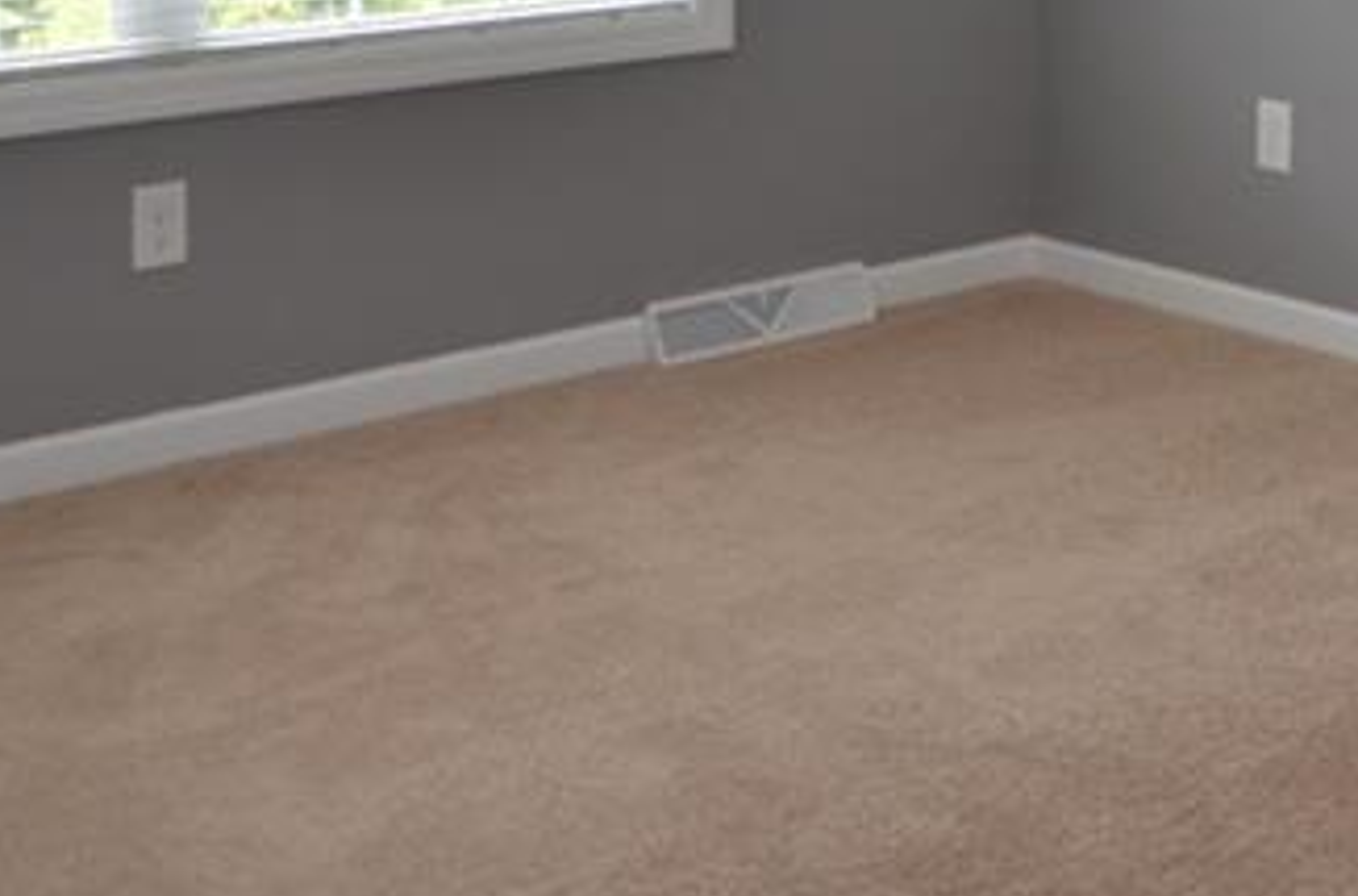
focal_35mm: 66
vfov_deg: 18.6
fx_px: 2481
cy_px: -360
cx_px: 1296
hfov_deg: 29.0
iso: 280
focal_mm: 14
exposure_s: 1/60
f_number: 3.8
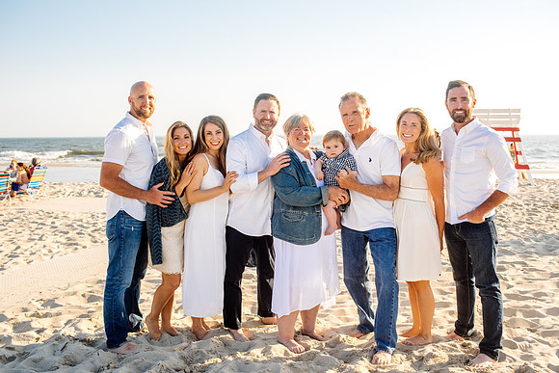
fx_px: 544
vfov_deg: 37.9
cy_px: 186
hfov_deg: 54.4
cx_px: 280
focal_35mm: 35
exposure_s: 1/500
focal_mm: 35
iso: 160
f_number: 4.5
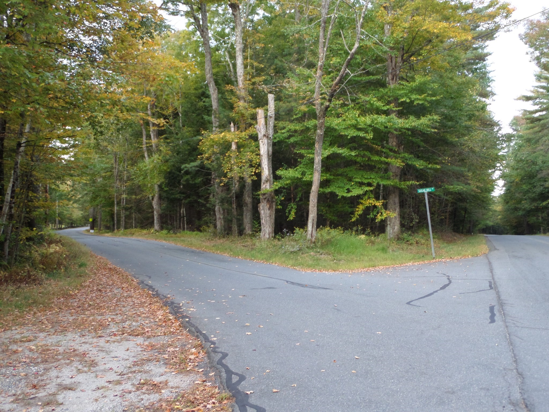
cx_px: 274
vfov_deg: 35.1
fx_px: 650
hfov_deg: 45.8
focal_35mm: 41
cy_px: 206
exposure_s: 1/45
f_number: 3.6
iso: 200
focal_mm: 6.8
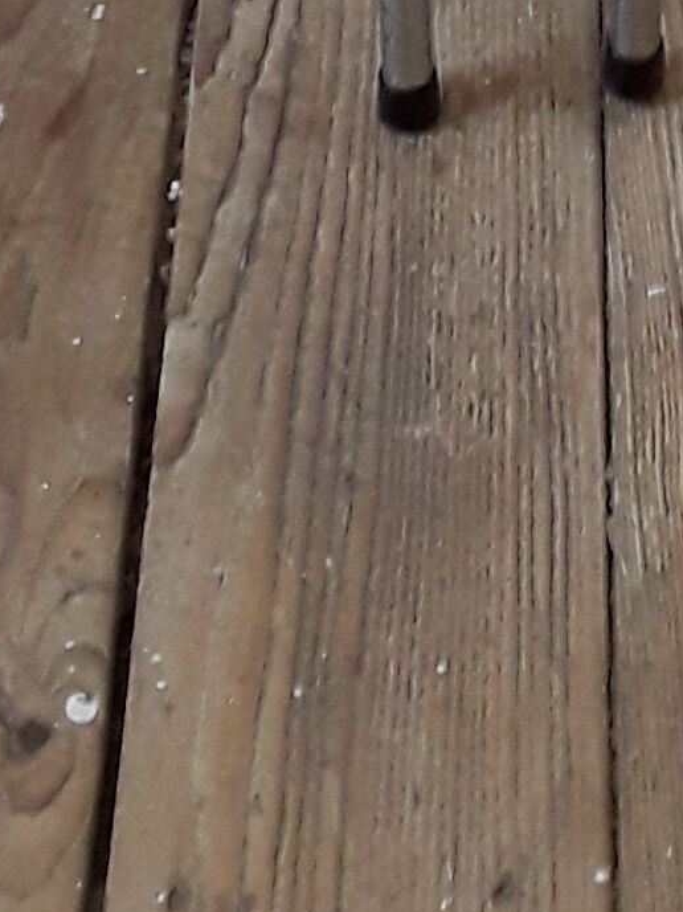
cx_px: 549
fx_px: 3371
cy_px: -871
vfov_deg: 13.4
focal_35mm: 128
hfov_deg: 11.5
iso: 125
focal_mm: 2.91
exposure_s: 1/33
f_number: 1.9
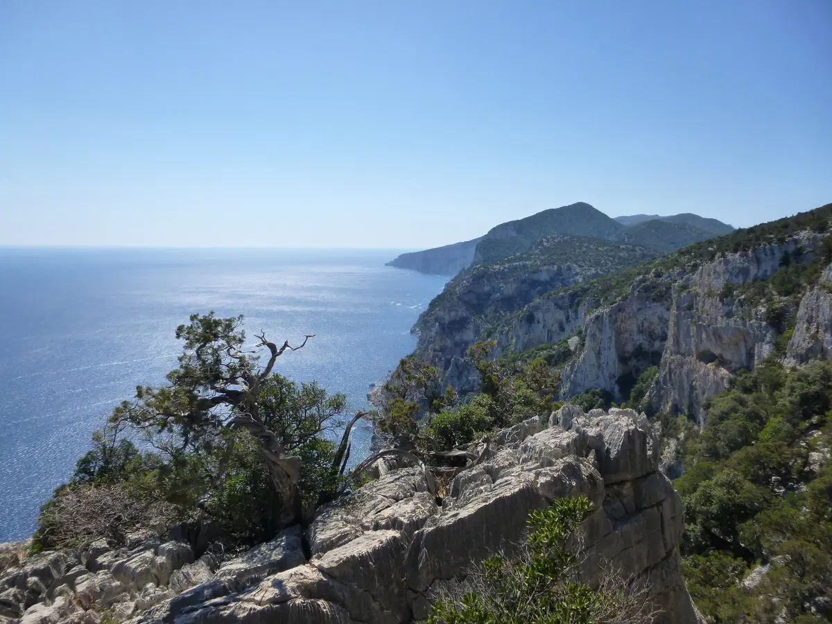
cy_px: 312
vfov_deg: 54.9
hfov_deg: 69.4
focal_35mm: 25
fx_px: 601
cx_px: 416
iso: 160
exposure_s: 1/200
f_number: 9
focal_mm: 4.5
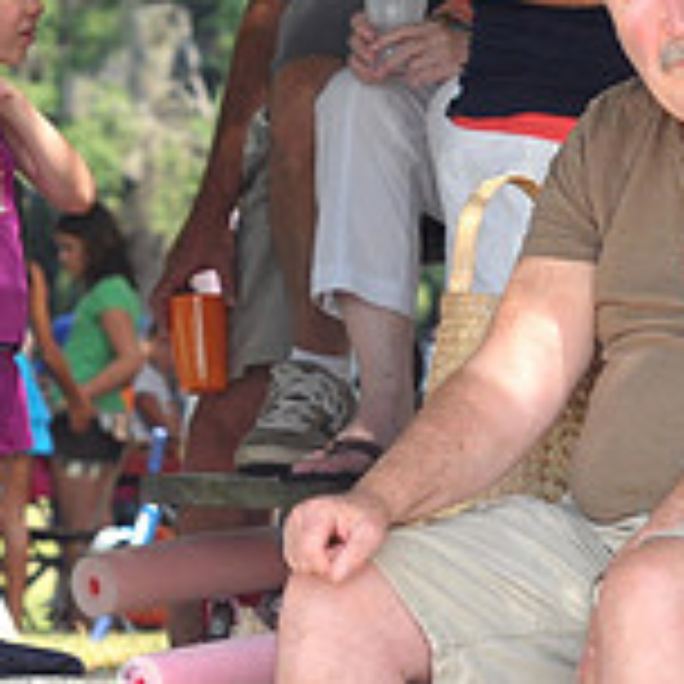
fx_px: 9224
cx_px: 1107
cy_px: 344
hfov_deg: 4.2
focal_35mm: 413
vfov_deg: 4.2
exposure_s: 1/320
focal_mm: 85
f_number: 7.1
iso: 250
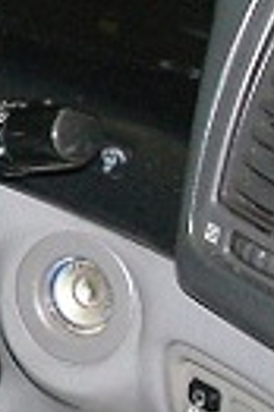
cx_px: -442
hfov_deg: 5.0
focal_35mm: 262
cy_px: 186
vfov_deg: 7.9
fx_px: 2999
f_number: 2.8
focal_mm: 7.8
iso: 160
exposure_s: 1/40
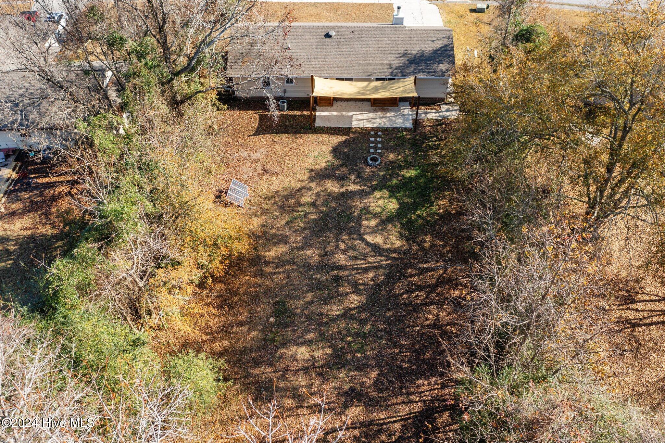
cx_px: 332
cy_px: 222
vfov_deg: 46.4
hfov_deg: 65.5
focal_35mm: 28
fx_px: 517
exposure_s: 1/50
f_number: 3.5
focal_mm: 10.26
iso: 100
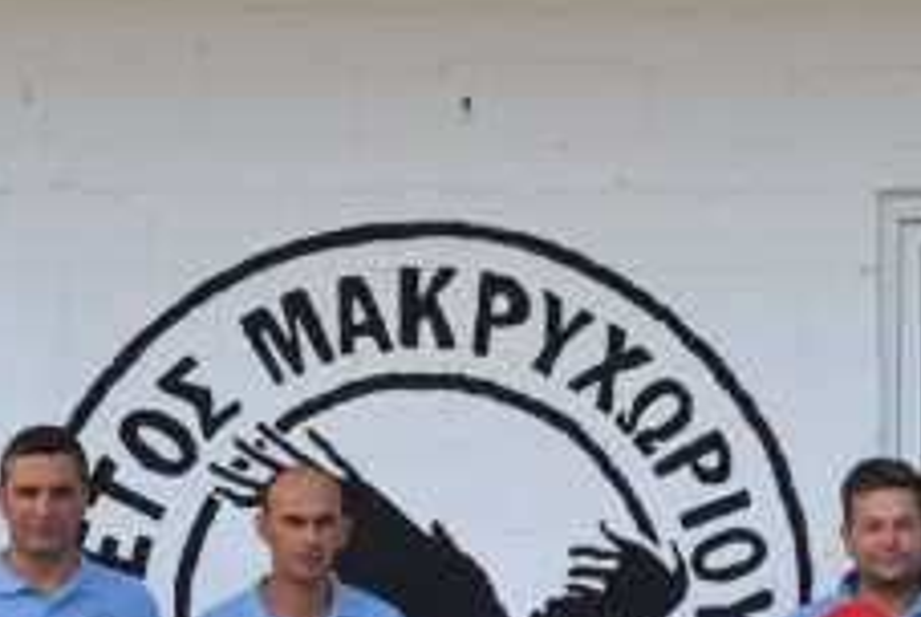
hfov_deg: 13.4
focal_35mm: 152
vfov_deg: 9.0
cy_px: 666
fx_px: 3905
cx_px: 316
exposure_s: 1/500
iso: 640
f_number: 5
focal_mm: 35
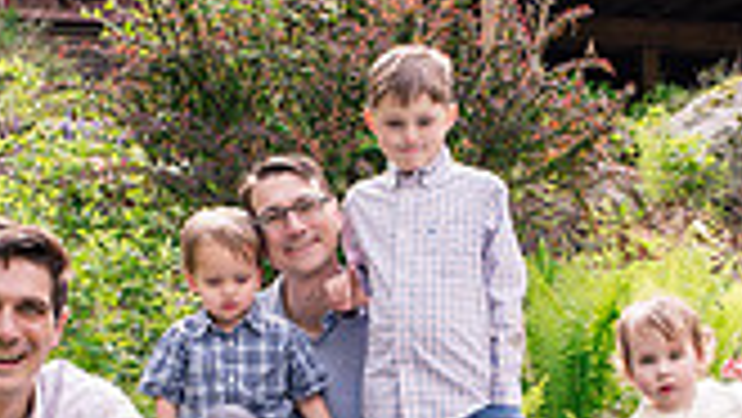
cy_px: 494
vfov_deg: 11.9
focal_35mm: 100
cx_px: 445
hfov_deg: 21.3
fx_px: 1968
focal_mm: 35
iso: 800
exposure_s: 1/400
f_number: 8
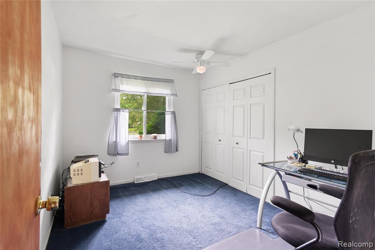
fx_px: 177
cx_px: 188
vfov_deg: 70.5
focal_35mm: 17
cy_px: 125
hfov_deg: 93.3
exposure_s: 1
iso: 400
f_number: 9
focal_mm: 17
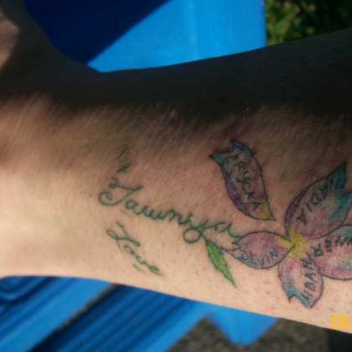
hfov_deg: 38.3
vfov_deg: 38.3
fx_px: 506
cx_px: 198
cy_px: 179
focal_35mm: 44
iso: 80
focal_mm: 5.8
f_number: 7.2
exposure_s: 1/162
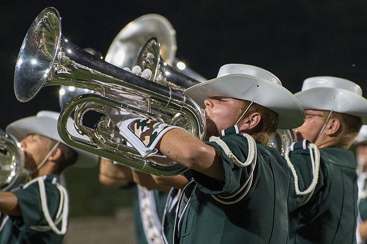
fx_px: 4388
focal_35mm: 431
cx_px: 238
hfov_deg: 4.8
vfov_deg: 3.2
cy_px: 132
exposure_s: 1/160
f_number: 5.3
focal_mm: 195
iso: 3200
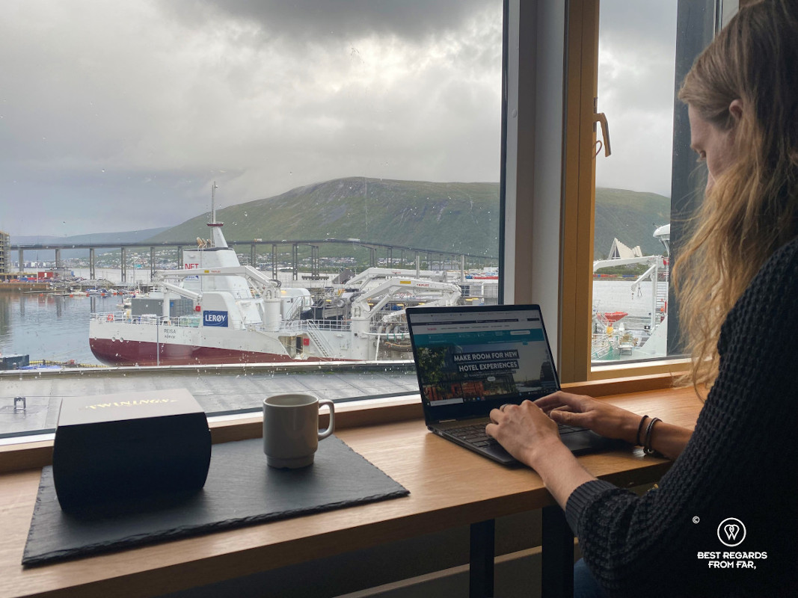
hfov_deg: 67.3
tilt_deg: -2.6
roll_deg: -0.6
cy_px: 299
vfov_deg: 53.1
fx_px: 599
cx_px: 399
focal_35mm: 26
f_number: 1.8
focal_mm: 4.25
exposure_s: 1/254
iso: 32
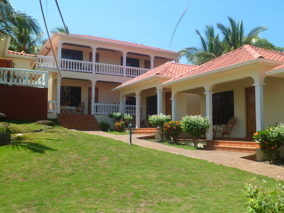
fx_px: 295
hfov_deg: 51.4
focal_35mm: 36
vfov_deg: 39.7
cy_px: 106
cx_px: 142
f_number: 3.8
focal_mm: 6.6
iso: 80
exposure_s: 1/750
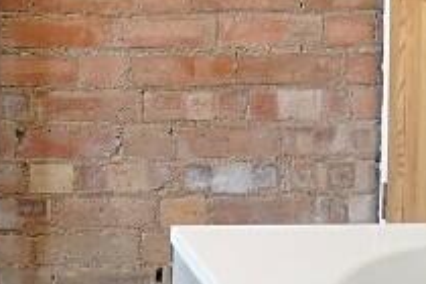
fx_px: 864
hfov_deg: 24.2
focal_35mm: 73
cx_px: -128
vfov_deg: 17.3
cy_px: -111
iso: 640
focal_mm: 10
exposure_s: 1/8
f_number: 11
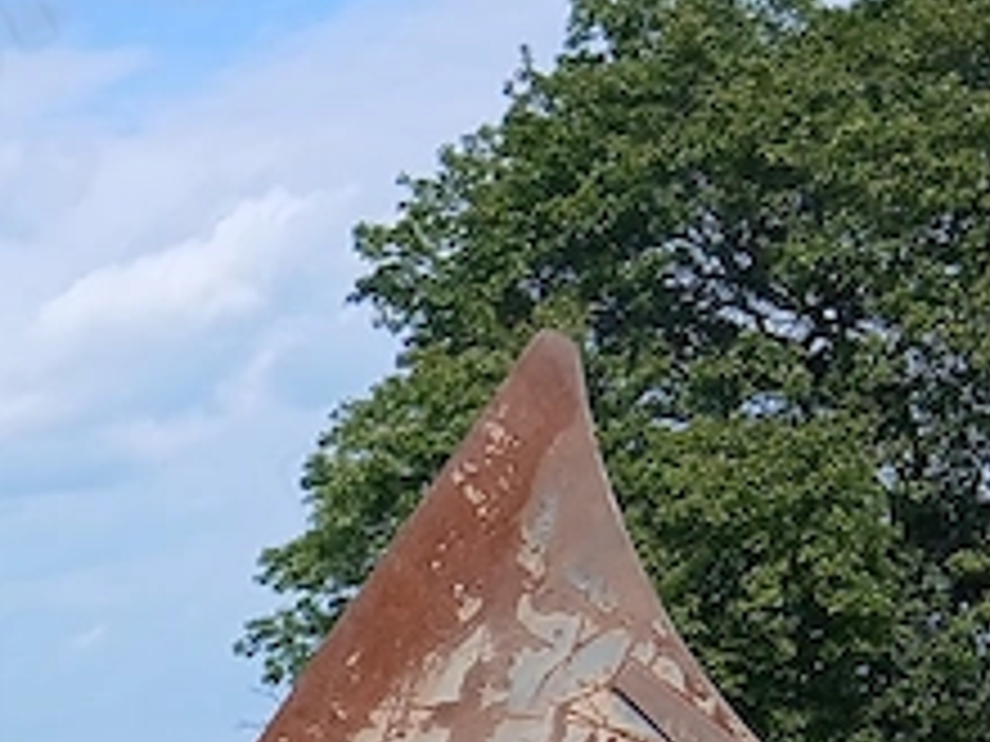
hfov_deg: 14.5
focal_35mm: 118
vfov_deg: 11.5
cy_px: 1426
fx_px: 3375
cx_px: -824
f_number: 1.8
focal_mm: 3.98
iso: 20
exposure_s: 1/545
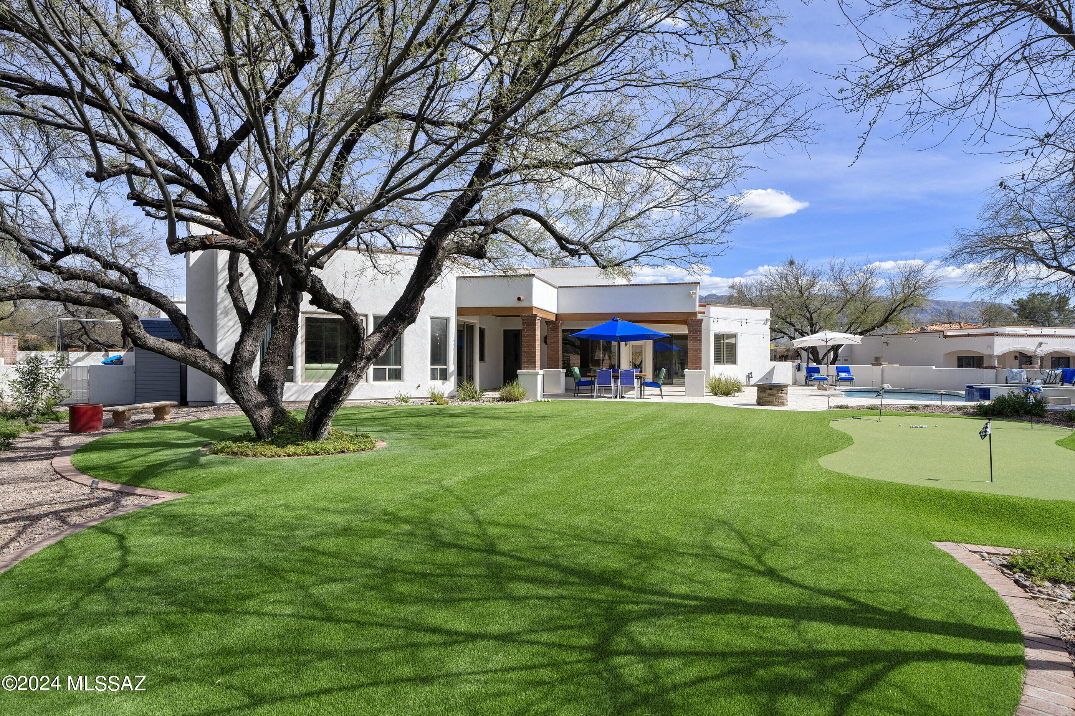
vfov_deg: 61.9
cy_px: 358
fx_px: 597
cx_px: 538
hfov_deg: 84.0
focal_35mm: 20
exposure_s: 1/160
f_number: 9
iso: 100
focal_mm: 20
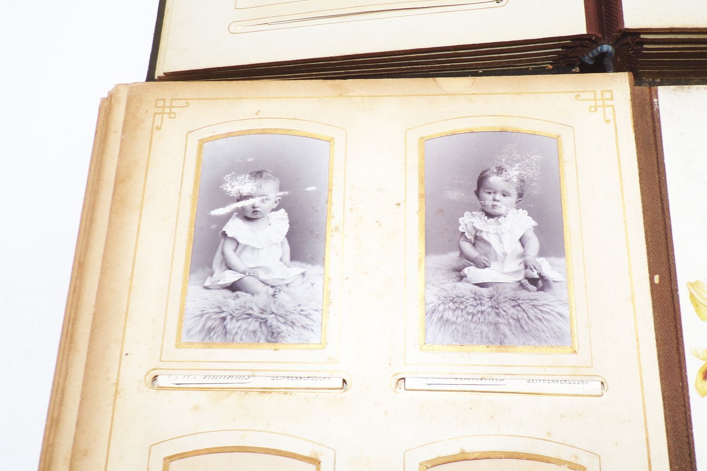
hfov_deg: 63.6
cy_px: 272
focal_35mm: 29
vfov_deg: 44.8
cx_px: 380
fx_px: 569
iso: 80
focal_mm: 4.3
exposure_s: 1/38
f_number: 4.4
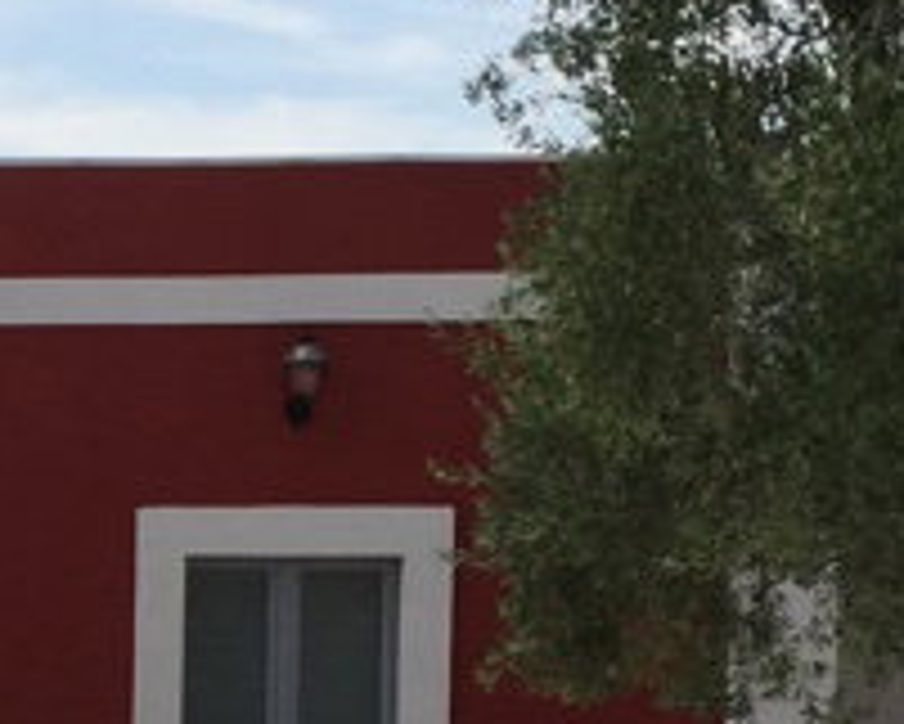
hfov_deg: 12.5
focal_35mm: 144
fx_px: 3855
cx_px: -585
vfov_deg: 10.5
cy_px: 908
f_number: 2.2
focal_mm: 4.15
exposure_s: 1/2198
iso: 32
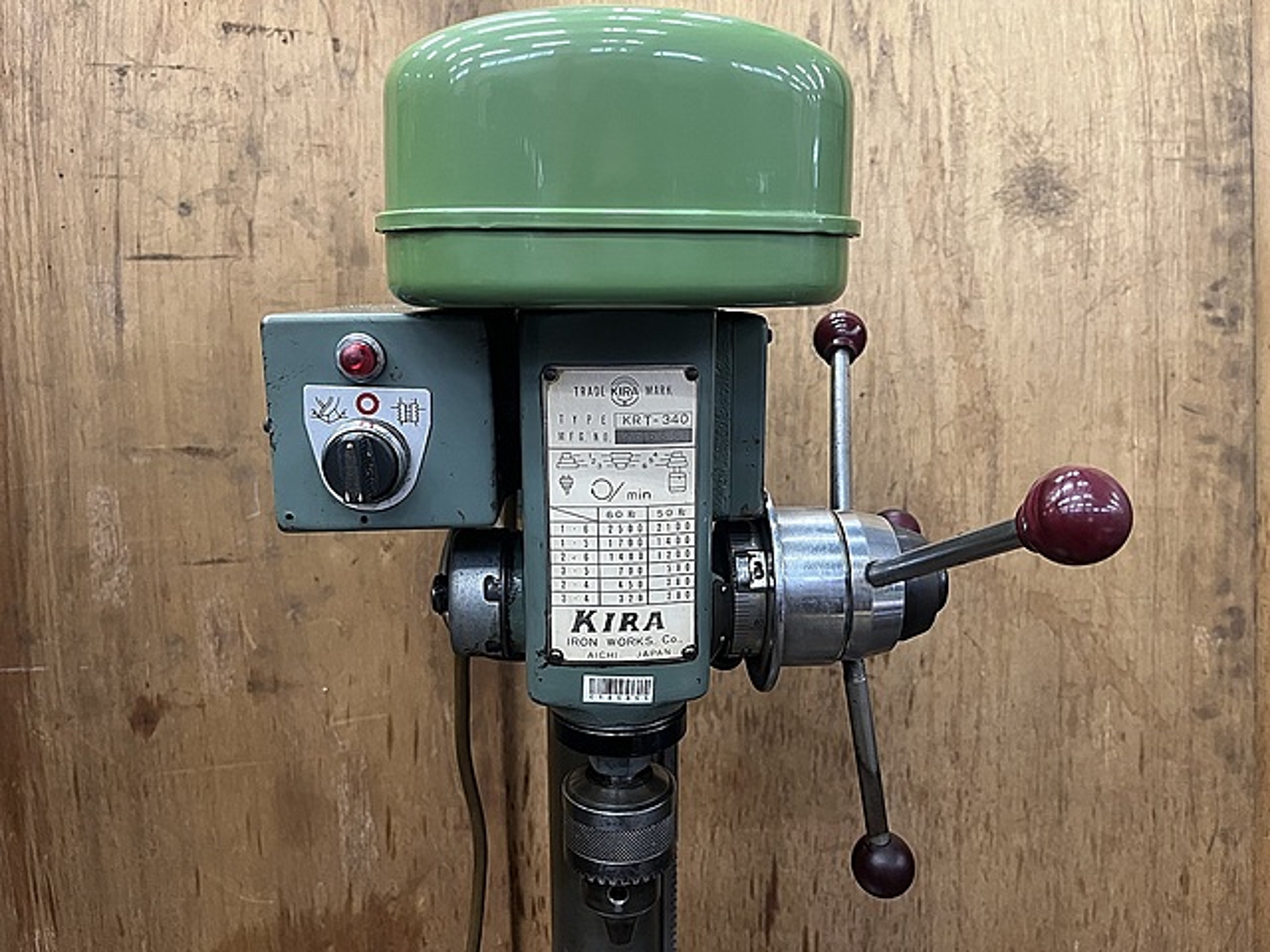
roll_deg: +1.0
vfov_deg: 53.1
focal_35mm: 26
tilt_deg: -11.8
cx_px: 635
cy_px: 476
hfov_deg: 67.3
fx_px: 954
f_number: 1.6
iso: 320
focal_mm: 5.1
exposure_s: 1/60
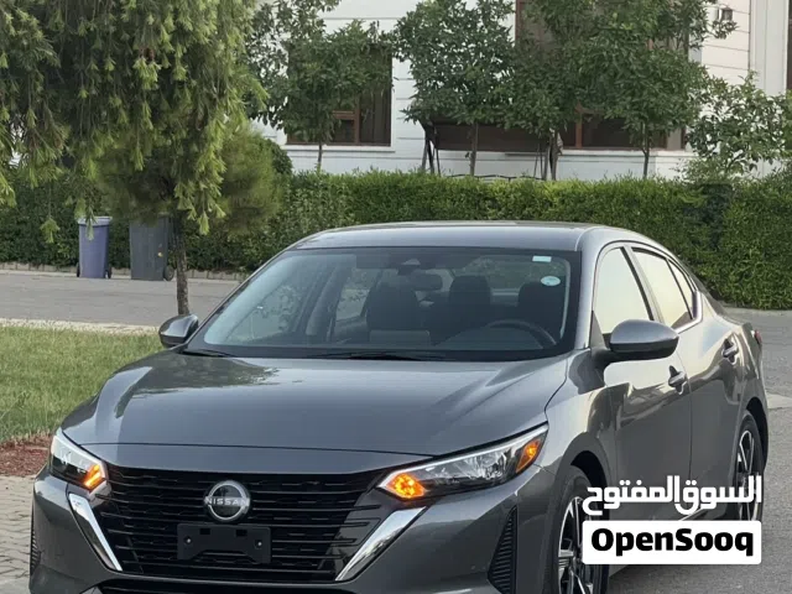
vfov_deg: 22.9
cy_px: 297
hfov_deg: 30.3
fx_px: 1464
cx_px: 396
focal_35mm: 64
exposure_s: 1/60
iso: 250
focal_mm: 7.5
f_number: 2.2
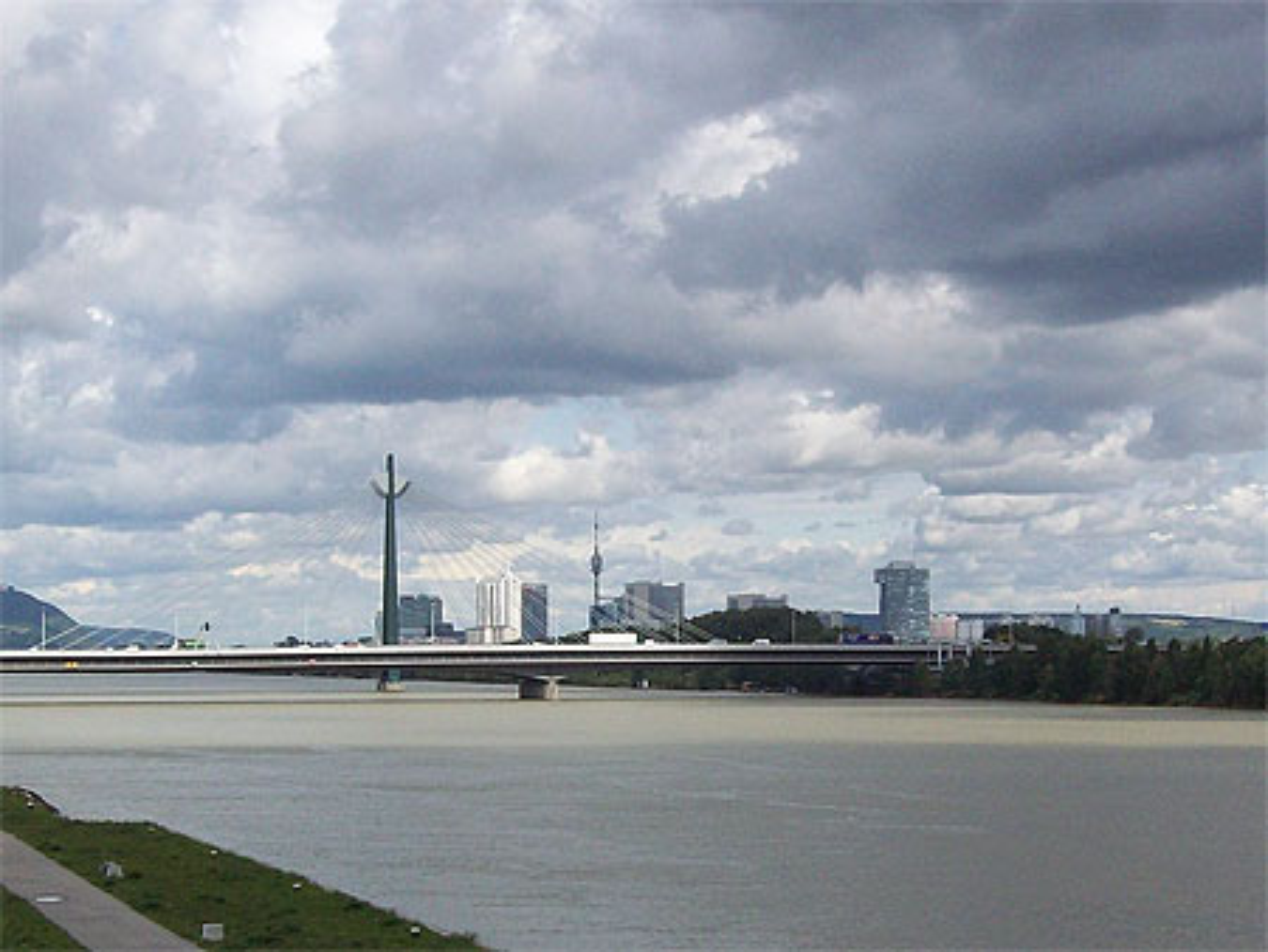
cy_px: 476
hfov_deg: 42.1
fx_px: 1649
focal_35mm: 45
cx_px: 634
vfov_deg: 32.2
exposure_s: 1/672
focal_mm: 7.6
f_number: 5.4
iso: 80
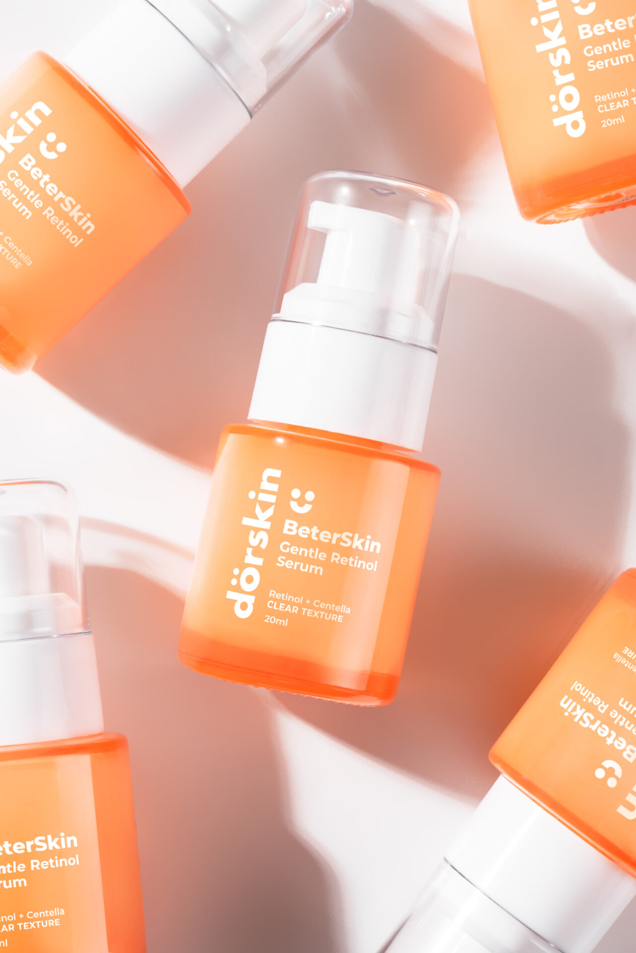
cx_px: 318
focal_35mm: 105
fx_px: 2781
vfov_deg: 19.5
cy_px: 476
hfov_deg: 13.0
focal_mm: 70
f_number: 20
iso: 100
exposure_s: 1/125
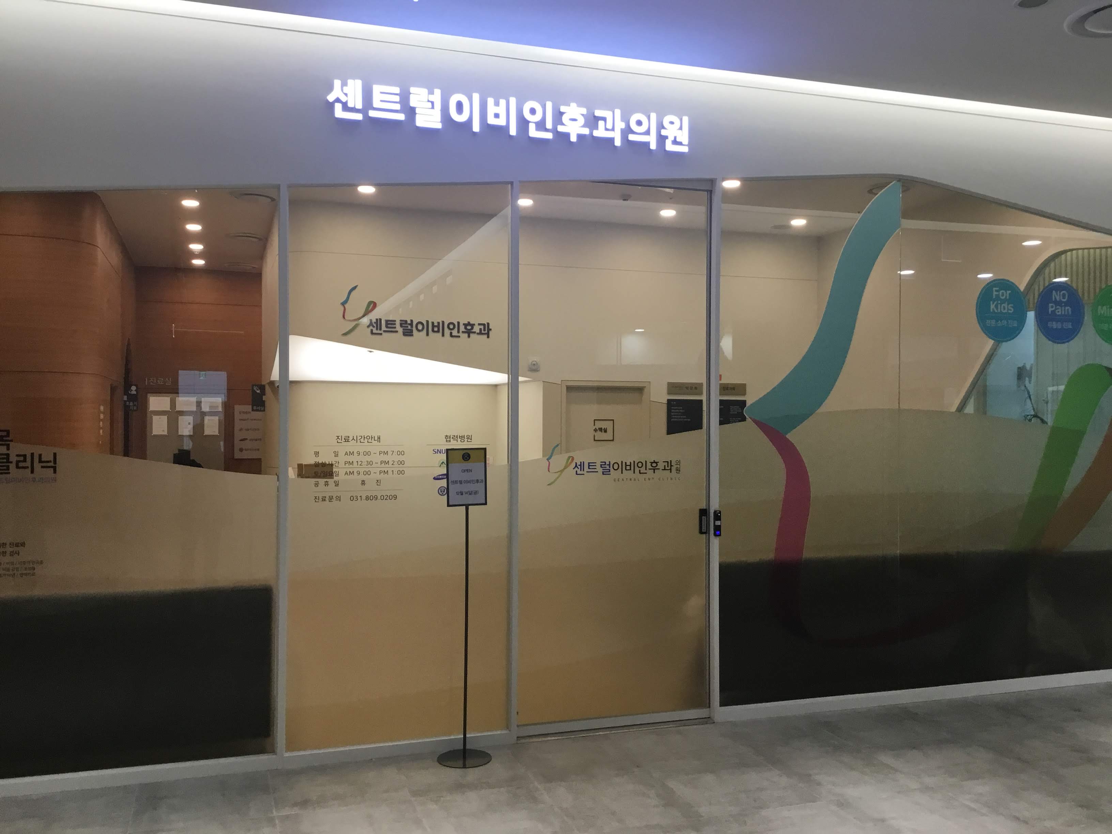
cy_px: 417
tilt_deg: -0.7
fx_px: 996
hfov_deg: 58.4
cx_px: 556
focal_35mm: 31
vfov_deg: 45.4
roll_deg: +0.1
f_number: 2.4
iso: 25
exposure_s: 1/30
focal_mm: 3.3
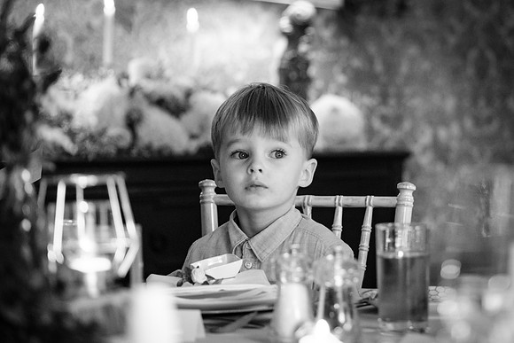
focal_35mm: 103
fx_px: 1478
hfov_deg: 19.7
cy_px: 121
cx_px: 352
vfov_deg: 13.2
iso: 2000
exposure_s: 1/160
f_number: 2
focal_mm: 50
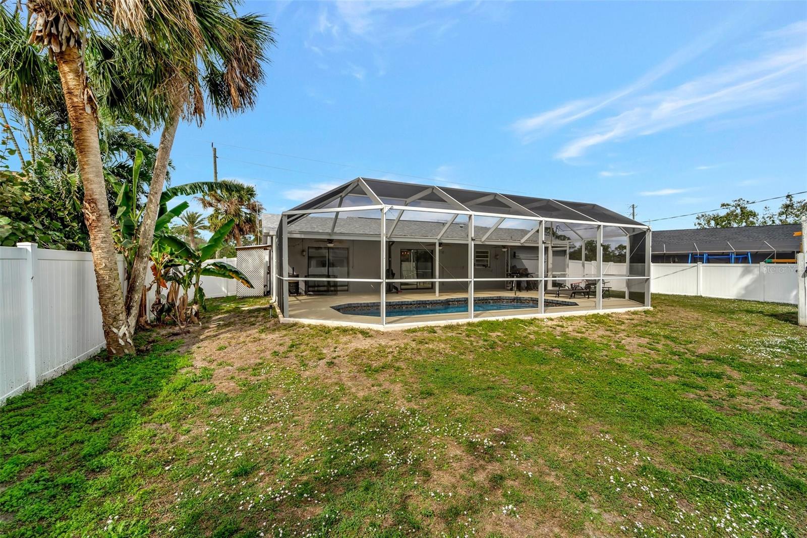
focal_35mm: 14
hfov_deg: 104.3
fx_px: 314
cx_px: 404
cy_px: 269
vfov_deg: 81.2
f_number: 9
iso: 250
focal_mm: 14
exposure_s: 1/160
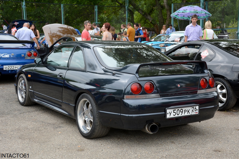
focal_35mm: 57
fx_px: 378
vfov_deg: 23.7
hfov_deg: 35.1
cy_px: 80
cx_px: 120
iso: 200
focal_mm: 38
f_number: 7.1
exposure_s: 1/200
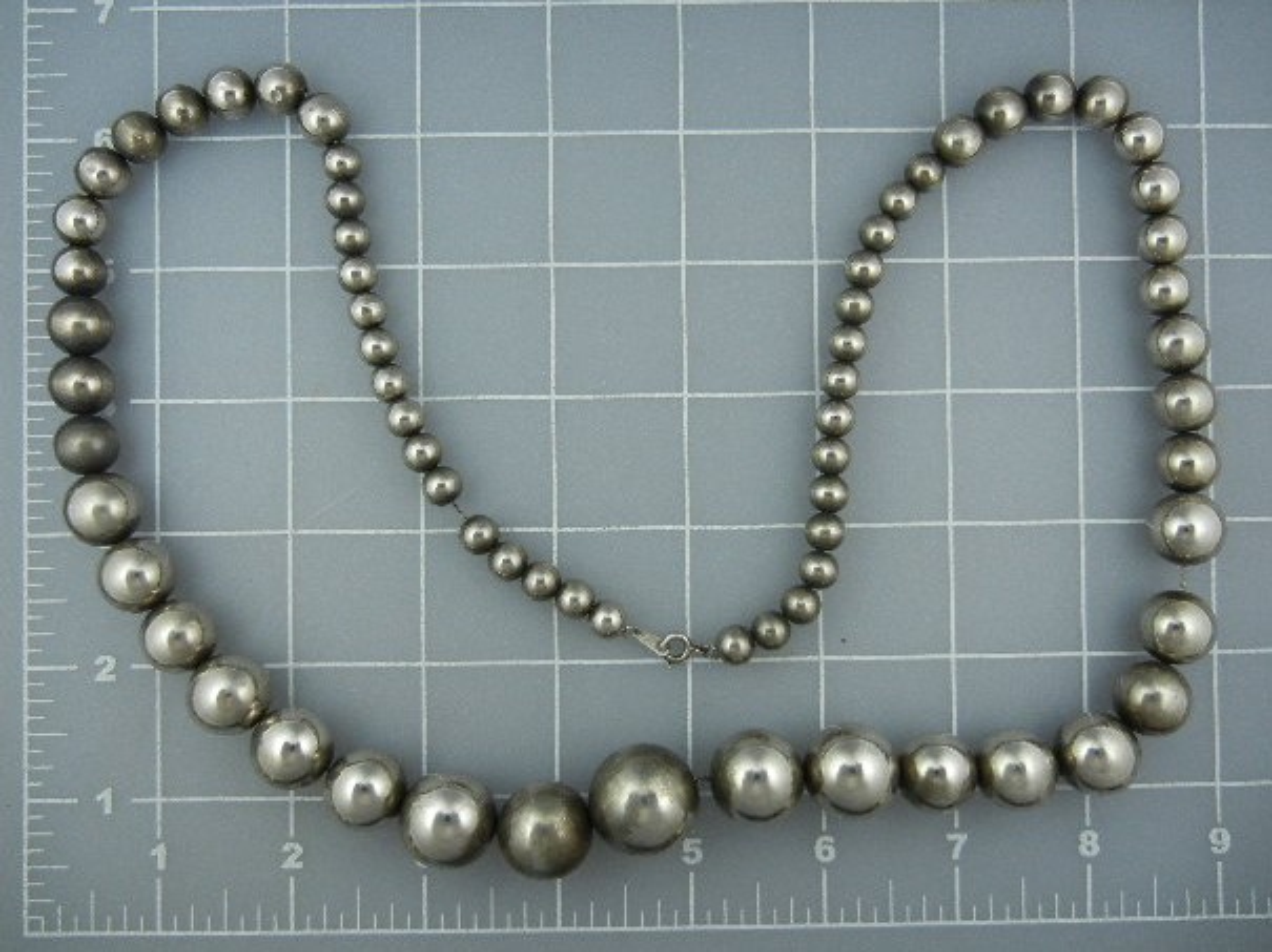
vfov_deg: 46.8
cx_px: 636
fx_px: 1102
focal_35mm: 30
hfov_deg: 60.0
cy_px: 476
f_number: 3.5
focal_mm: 5.4
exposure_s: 1/15.1
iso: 400
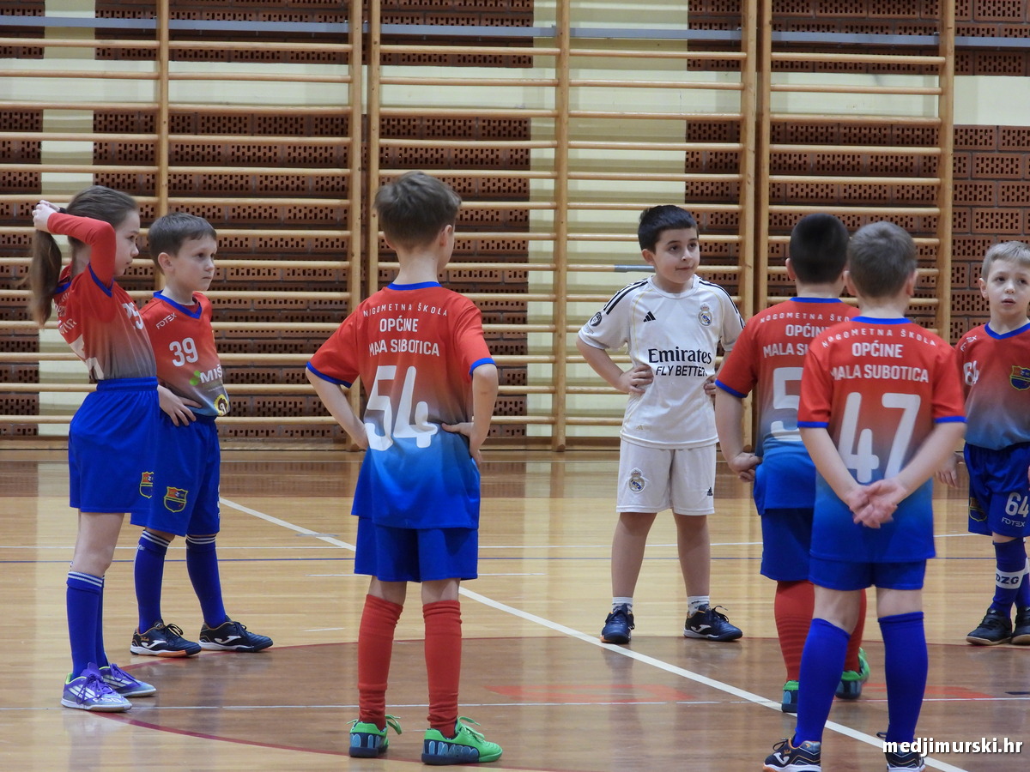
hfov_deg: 10.7
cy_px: 386
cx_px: 515
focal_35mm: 185
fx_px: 5505
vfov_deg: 8.0
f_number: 4.5
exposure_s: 1/20
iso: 400
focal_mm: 33.2
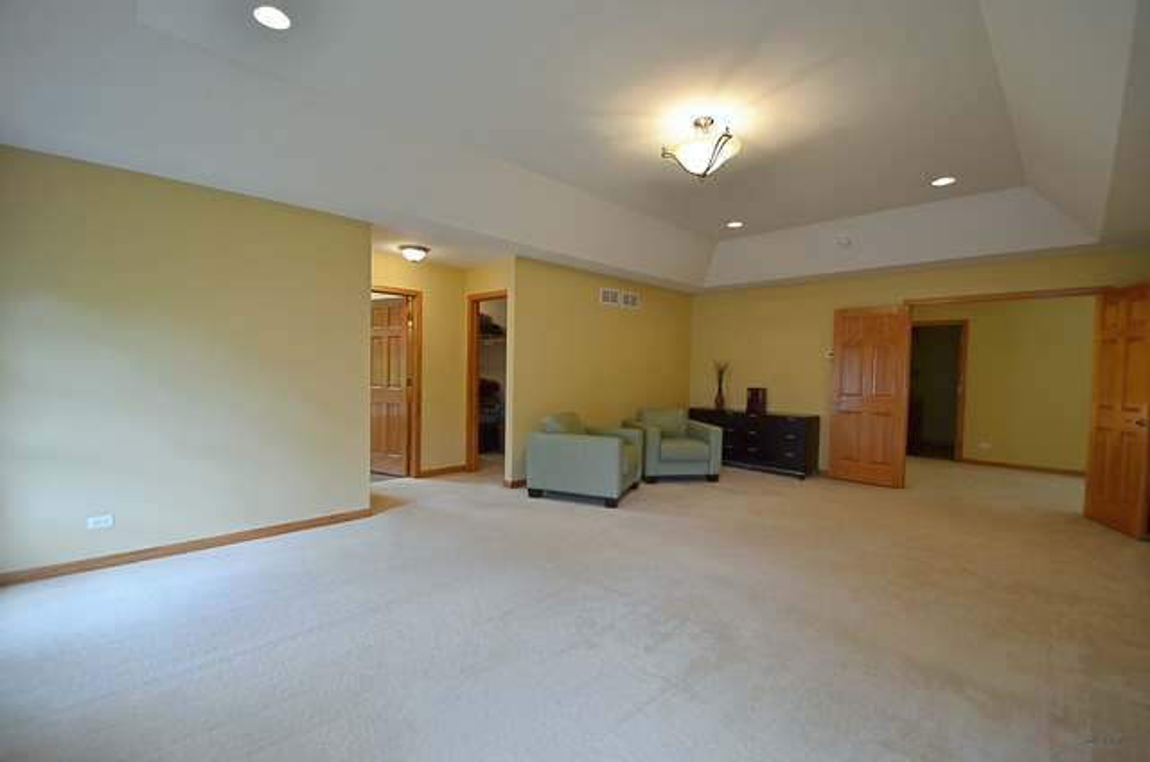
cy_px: 381
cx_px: 575
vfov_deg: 77.1
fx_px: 478
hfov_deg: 100.5
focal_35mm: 15
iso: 400
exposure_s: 1/100
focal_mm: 10
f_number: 5
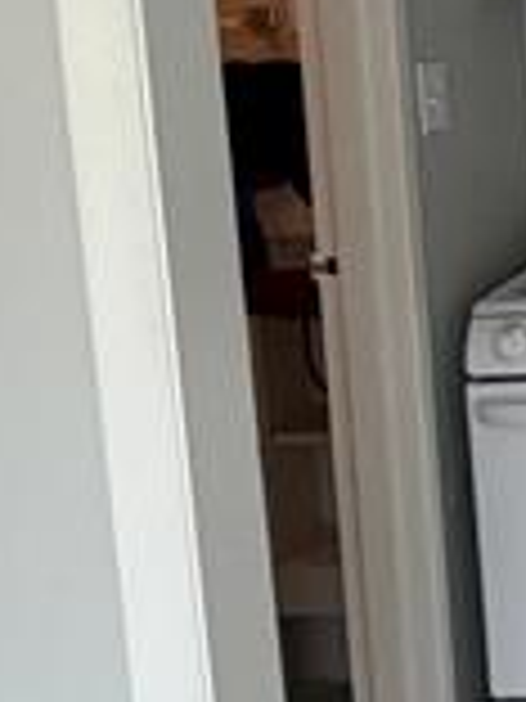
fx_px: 1398
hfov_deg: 17.8
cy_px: 171
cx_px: 904
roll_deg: +2.3
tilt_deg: -5.2
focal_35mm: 69
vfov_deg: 27.7
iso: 64
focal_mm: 2.22
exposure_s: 1/121
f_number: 2.2
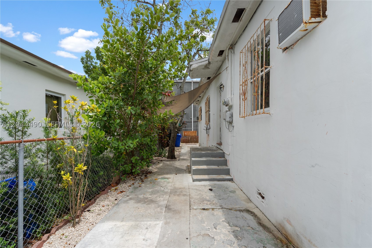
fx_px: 165
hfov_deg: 96.7
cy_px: 124
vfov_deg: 73.7
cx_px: 186
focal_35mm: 16
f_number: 9
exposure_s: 1/160
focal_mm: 16
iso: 400
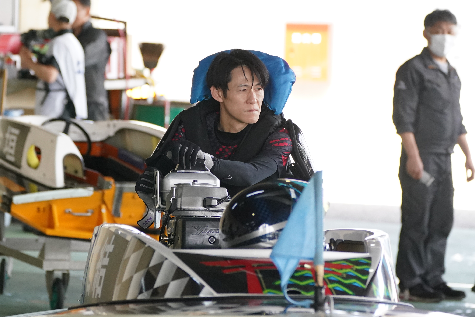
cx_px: 238
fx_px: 3325
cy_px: 158
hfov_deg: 8.2
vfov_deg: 5.5
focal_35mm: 252
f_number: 5.6
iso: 4000
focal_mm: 168
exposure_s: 1/800
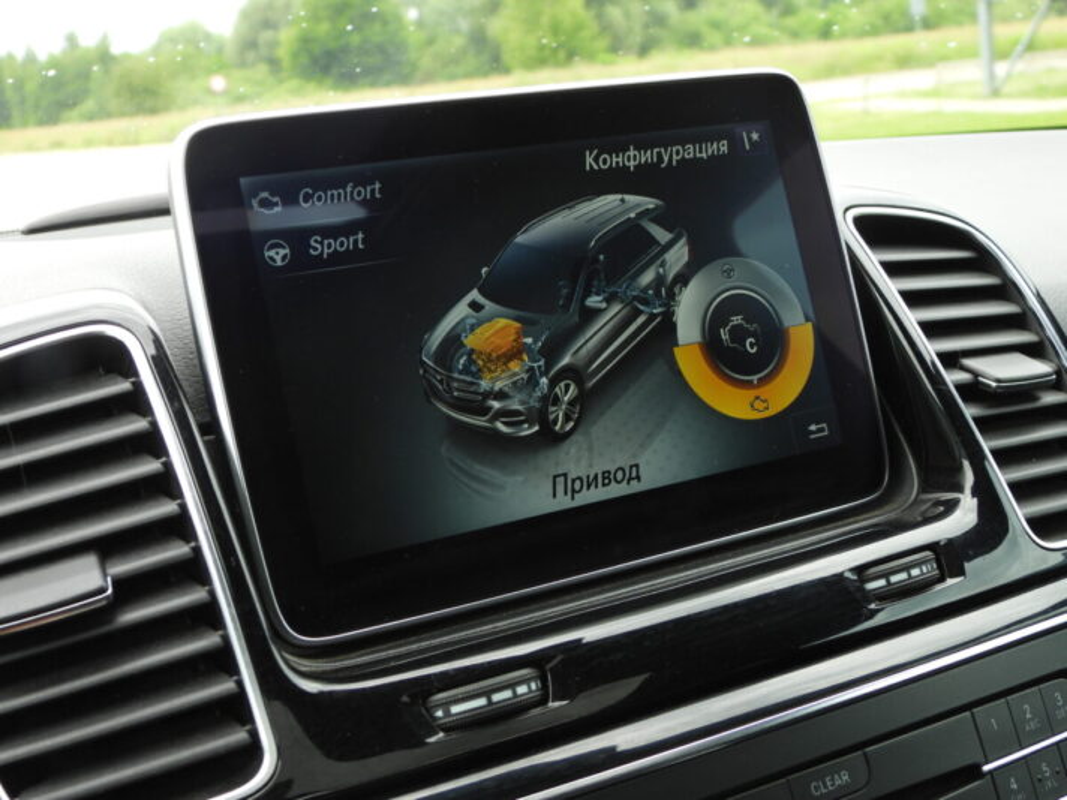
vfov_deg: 29.1
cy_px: 400
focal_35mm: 50
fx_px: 1541
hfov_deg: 38.2
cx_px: 534
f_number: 3.2
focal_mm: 9
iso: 100
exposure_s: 1/60
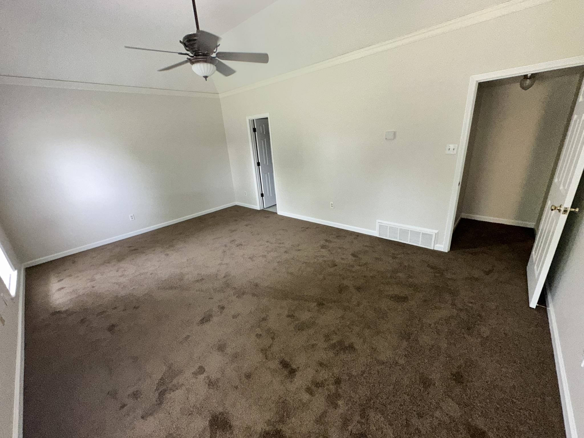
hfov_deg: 102.1
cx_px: 292
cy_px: 219
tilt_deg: -19.1
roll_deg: +4.0
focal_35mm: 14
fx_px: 236
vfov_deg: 85.7
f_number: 2.2
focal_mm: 2.22
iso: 250
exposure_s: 1/120
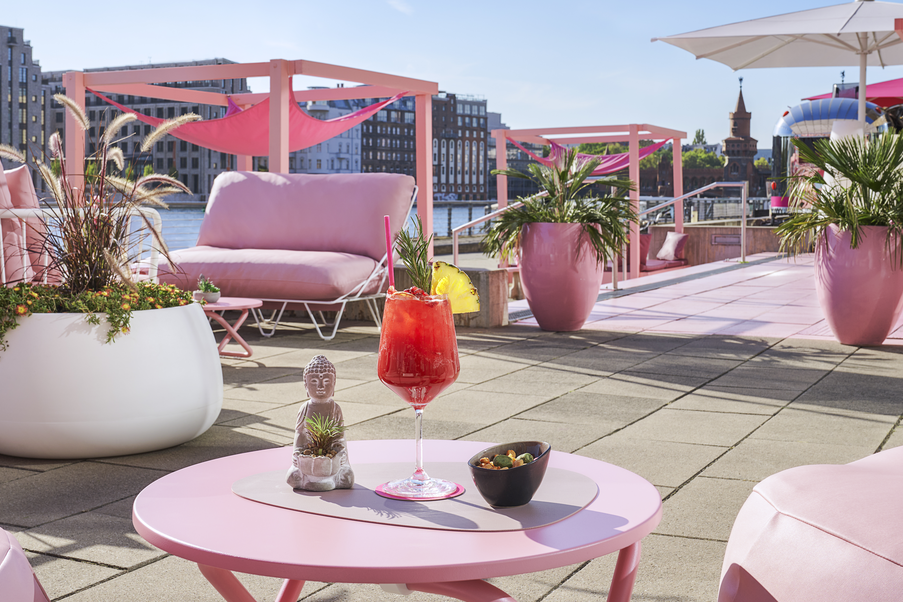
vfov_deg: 29.2
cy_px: 254
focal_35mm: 46
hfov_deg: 42.7
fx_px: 1154
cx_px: 439
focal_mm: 36
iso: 100
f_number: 11
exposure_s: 1/100
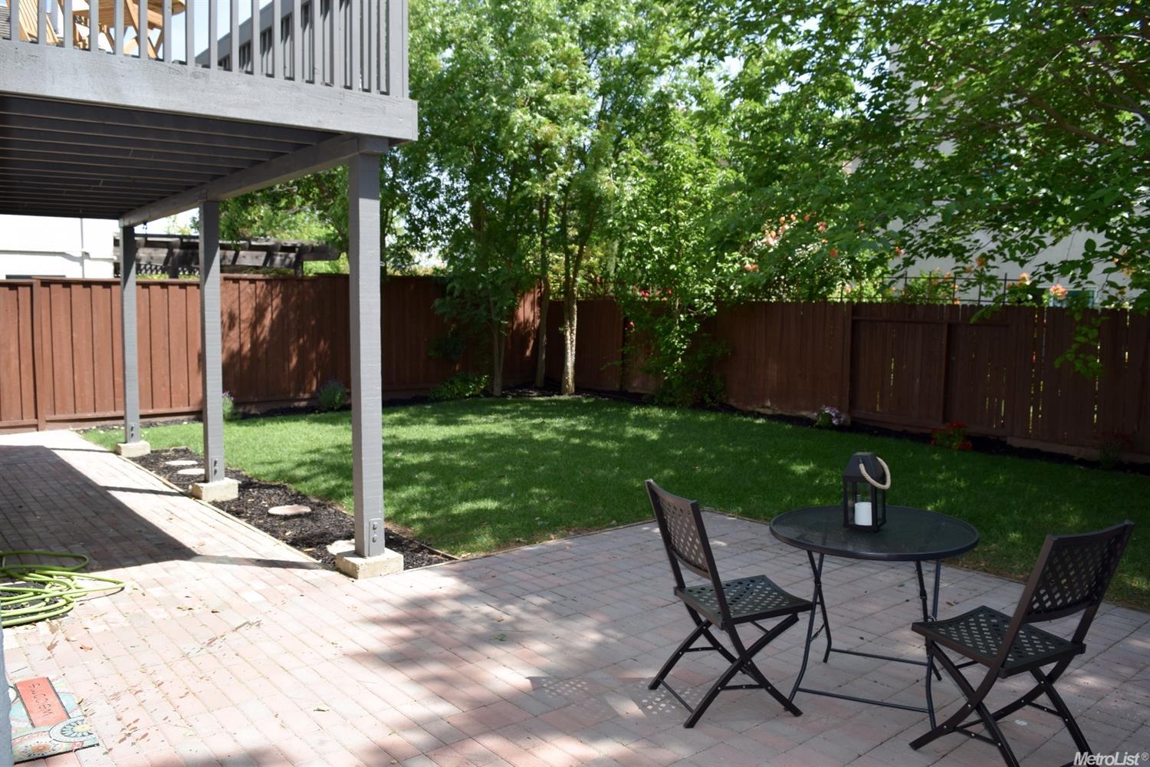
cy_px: 384
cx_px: 575
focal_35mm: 27
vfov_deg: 47.9
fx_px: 862
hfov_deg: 67.4
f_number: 7.1
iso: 100
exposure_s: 1/200
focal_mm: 18
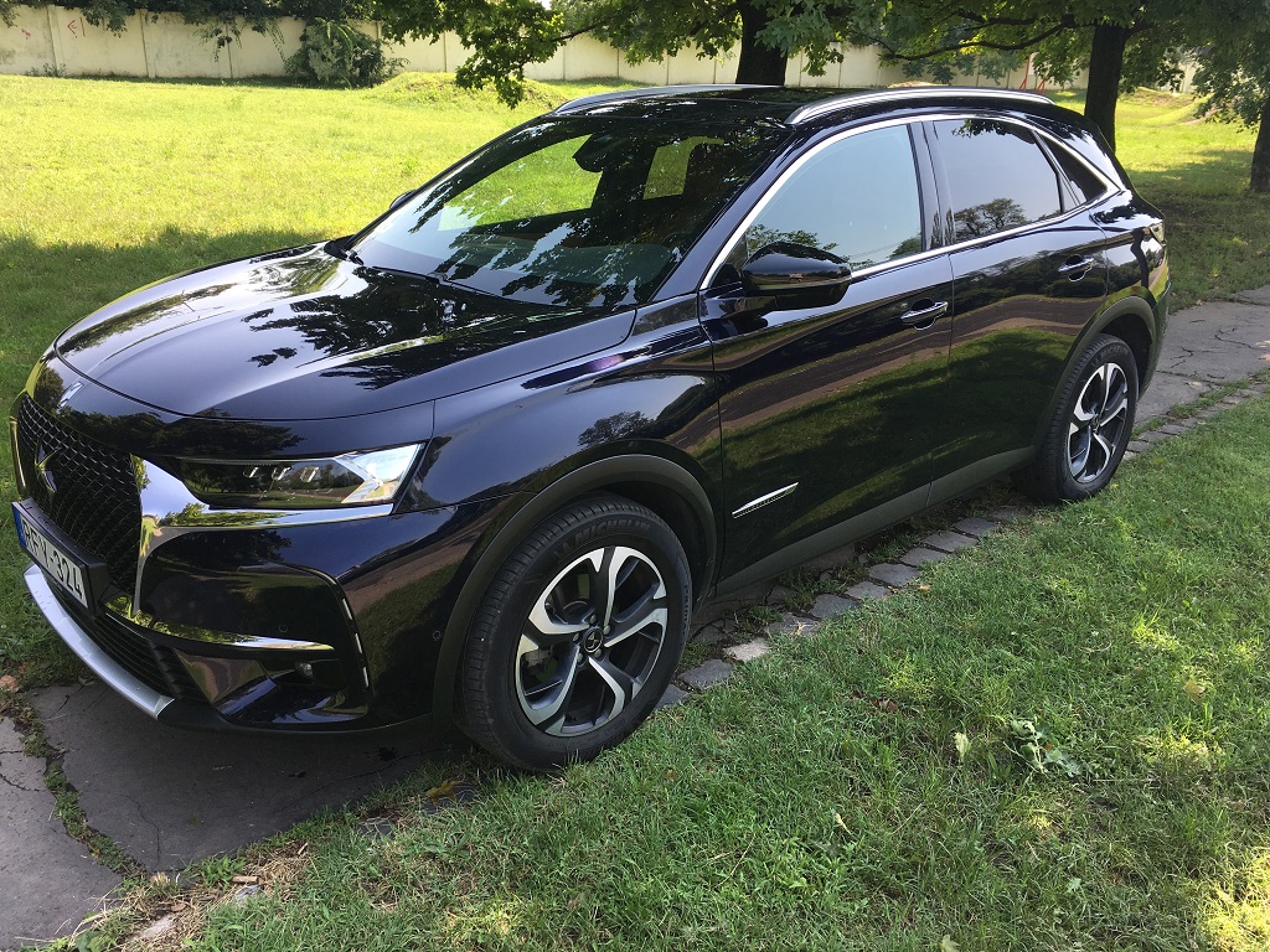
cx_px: 635
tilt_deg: -20.3
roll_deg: -0.2
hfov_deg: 61.7
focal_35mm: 29
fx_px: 1064
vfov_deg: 48.2
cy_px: 476
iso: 25
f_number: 2.2
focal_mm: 4.15
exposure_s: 1/334
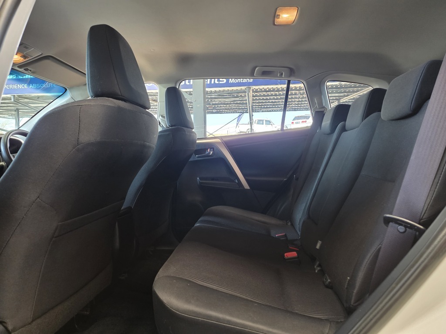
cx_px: 223
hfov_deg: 73.9
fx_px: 296
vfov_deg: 58.9
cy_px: 167
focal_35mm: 23
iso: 500
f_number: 1.7
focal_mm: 6.25
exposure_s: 1/100
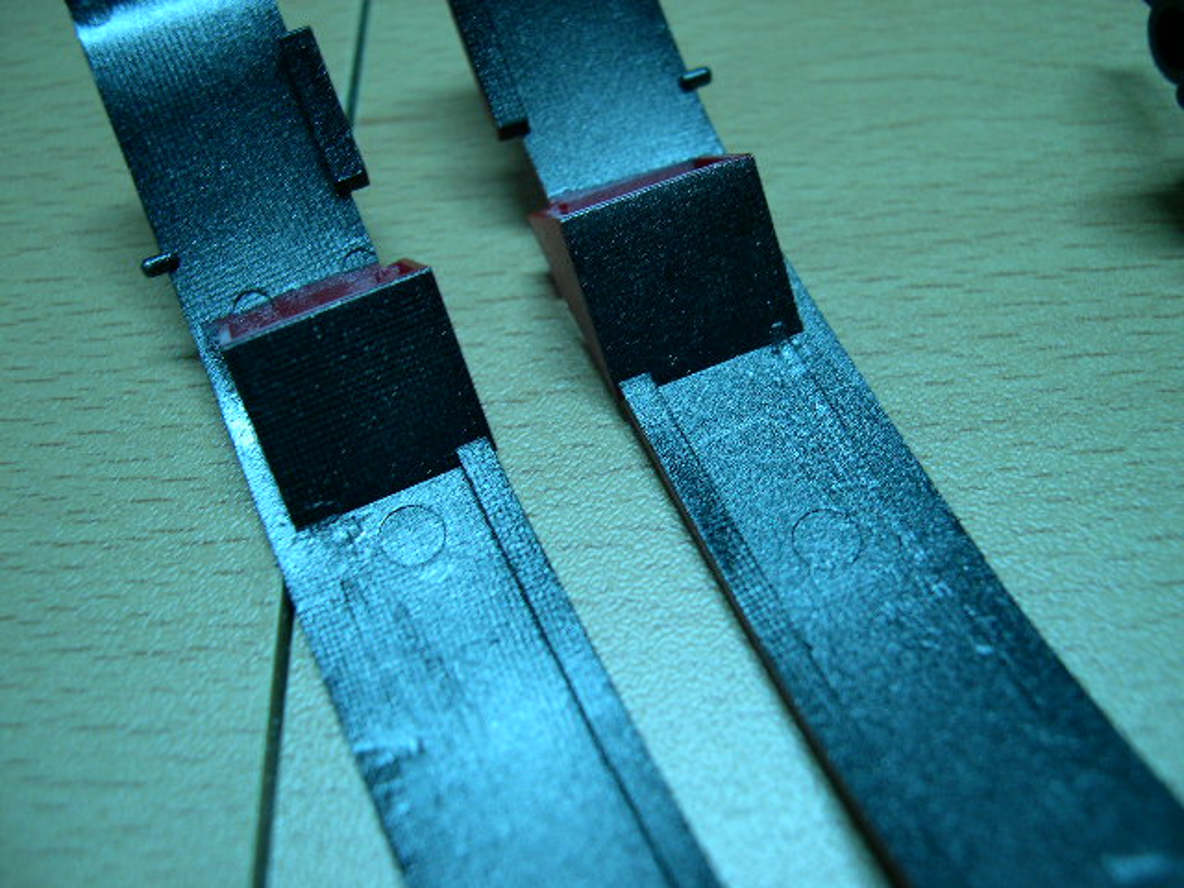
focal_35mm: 38
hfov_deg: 49.0
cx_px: 592
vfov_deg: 37.7
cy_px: 444
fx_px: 1300
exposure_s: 1/10.1
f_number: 2.8
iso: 100
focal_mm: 8
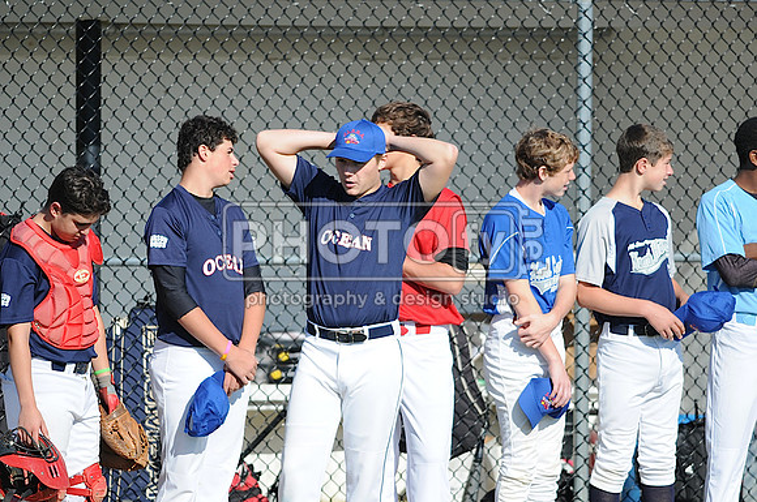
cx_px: 378
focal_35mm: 450
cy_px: 251
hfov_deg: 4.6
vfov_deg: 3.0
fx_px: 9449
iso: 200
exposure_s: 1/1600
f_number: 4
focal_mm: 300
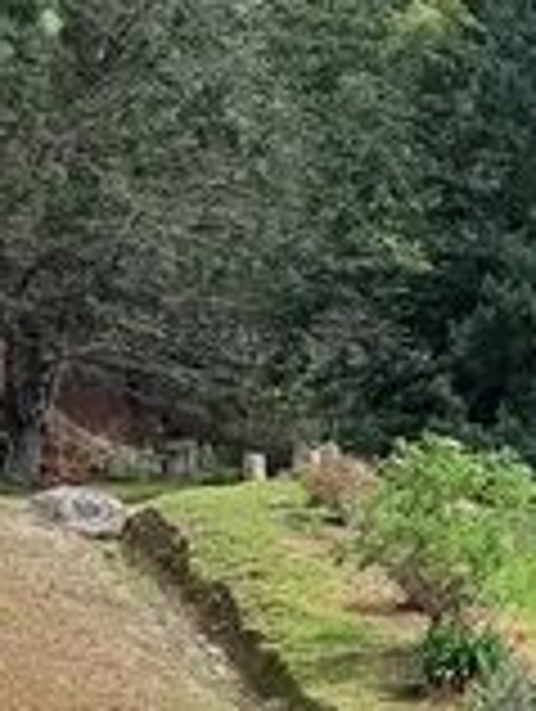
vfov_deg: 16.0
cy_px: 878
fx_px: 2430
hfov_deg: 12.3
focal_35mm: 118
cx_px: 640
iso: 110
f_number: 1.8
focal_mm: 4.22
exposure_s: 1/253
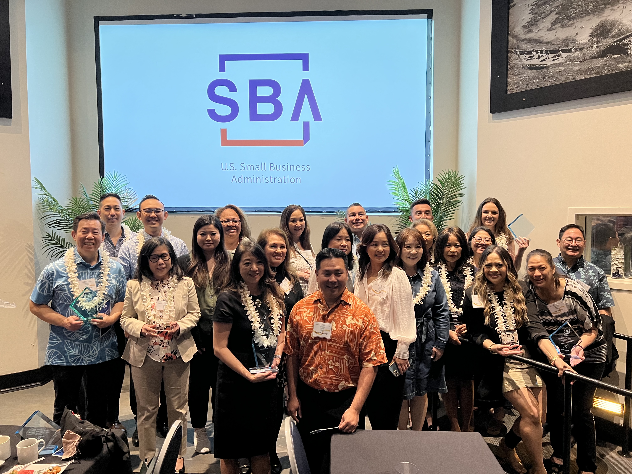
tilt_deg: -3.4
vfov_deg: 53.1
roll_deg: +0.1
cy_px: 237
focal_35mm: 26
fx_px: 475
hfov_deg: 67.3
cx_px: 316
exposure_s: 1/60
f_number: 1.5
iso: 320
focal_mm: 5.7
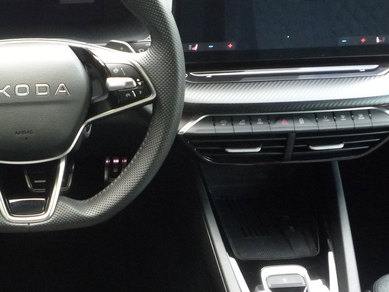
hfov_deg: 29.9
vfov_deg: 23.5
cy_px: 198
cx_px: 38
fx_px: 697
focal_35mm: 62
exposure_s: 1/30
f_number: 3.3
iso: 320
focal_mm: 5.2
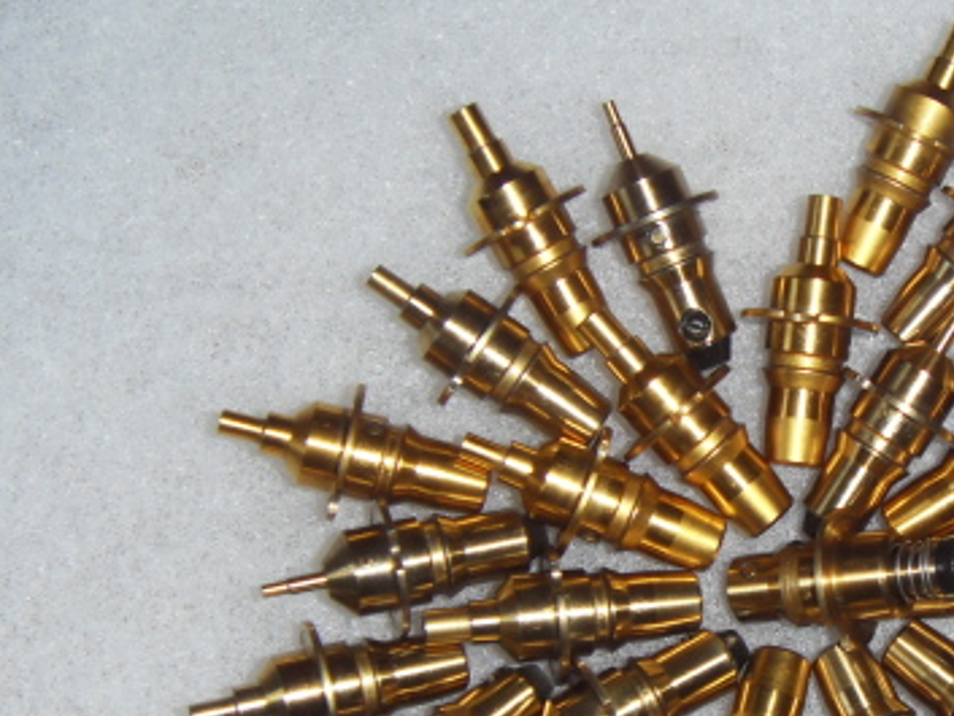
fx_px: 2040
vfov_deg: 19.7
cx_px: 759
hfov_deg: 25.9
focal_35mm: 74
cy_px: 550
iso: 100
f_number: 3.5
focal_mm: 6.6
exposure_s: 1/45
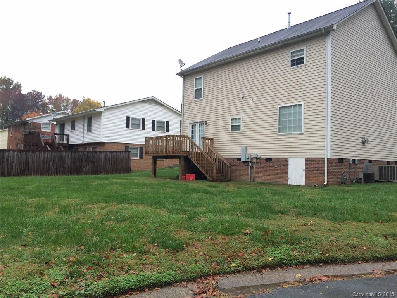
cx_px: 198
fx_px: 333
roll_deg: -0.9
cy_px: 149
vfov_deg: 48.2
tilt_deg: +3.9
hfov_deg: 61.7
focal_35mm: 29
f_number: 2.2
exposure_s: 1/120
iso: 32
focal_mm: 4.15
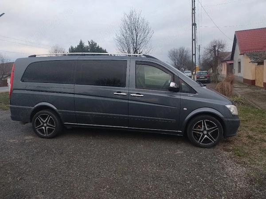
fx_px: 192
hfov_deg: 69.4
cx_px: 133
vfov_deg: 54.8
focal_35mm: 25
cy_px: 100
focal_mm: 4.71
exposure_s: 1/100
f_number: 1.7
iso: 309
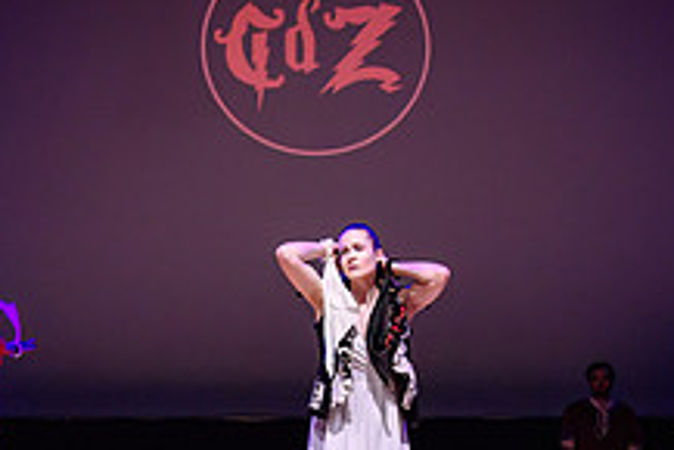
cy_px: 272
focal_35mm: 91
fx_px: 1705
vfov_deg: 15.0
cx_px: 345
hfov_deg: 22.4
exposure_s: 1/320
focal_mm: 34
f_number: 2.8
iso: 1600
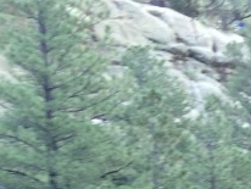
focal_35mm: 144
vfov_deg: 9.5
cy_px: 412
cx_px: 592
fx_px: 1045
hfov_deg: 11.5
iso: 40
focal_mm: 4.15
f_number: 2.2
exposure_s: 1/60
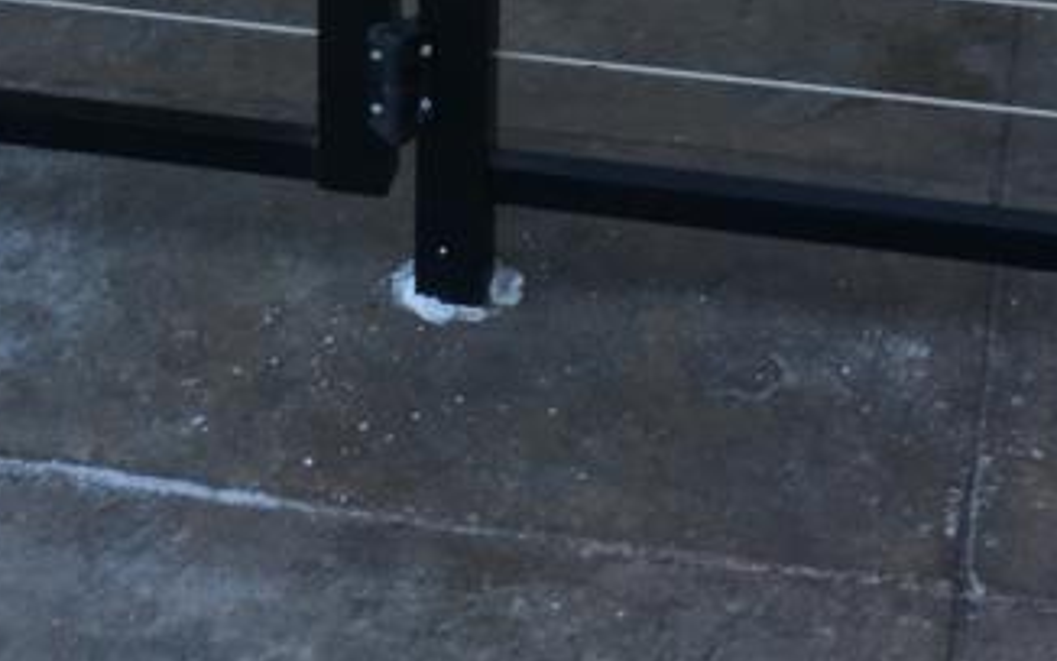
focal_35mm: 113
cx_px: 182
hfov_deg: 18.2
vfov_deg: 11.1
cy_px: -363
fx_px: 3256
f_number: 2.2
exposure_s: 1/120
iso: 32
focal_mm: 4.15
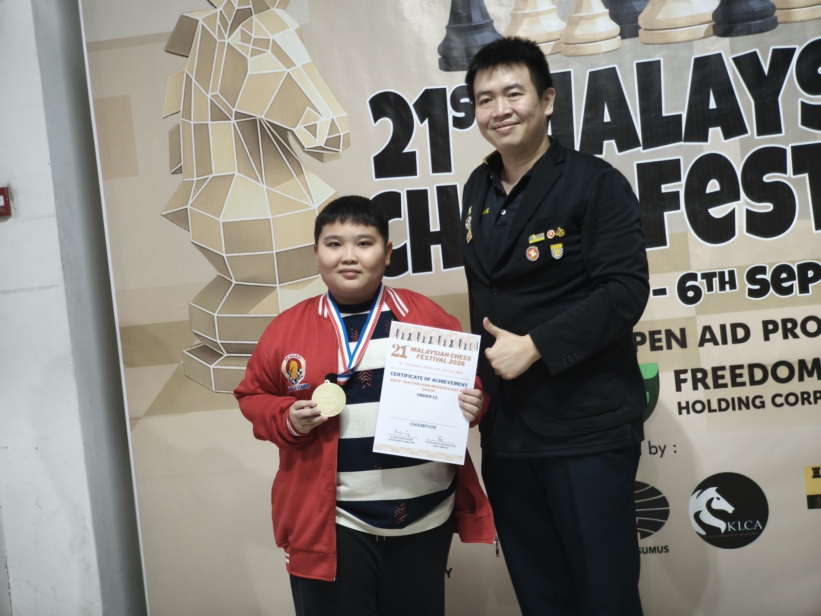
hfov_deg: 41.2
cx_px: 410
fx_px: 1091
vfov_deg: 31.5
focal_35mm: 46
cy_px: 308
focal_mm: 7.1
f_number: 1.9
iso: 1250
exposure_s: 1/50
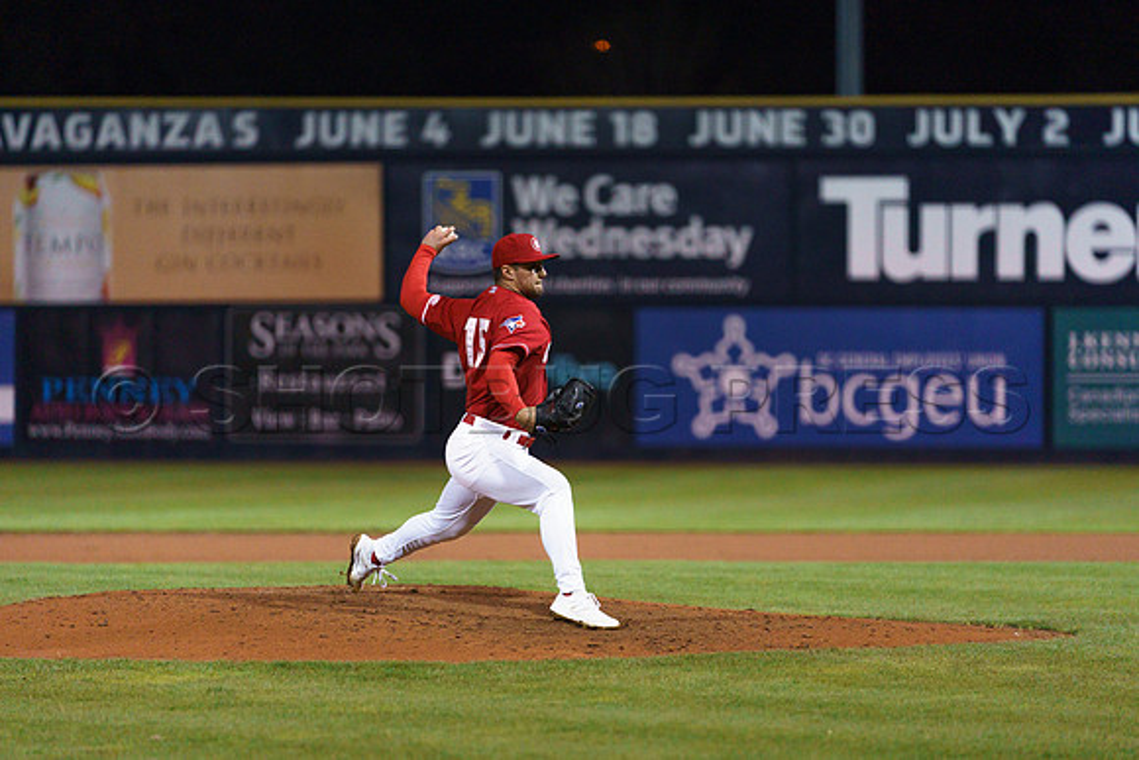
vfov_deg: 6.7
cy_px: 380
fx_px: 6475
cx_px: 570
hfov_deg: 10.1
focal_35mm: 205
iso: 2000
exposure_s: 1/1250
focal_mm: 195
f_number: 2.8
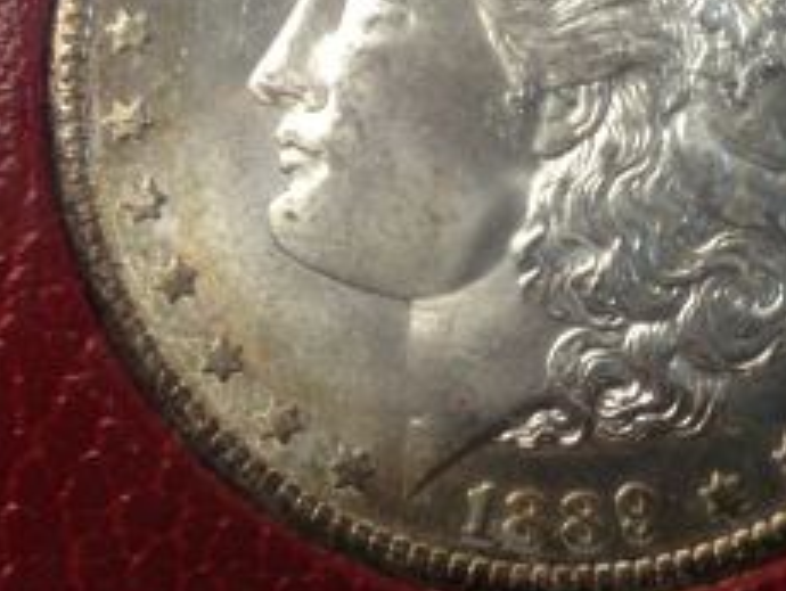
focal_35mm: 86
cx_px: 584
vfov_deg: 17.0
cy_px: 89
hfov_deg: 22.5
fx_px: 1955
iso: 64
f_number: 2.4
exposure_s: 1/20
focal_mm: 4.13
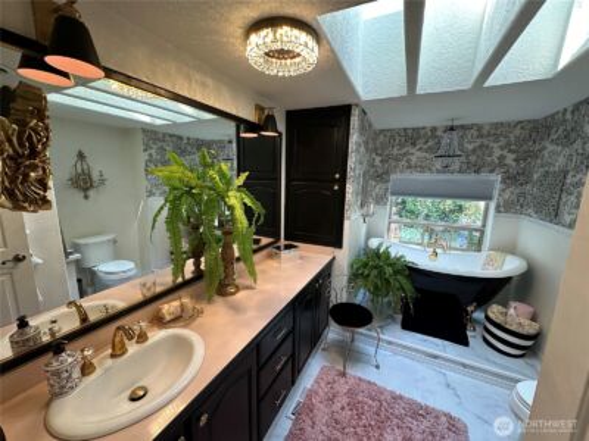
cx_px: 294
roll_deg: -1.2
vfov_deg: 85.7
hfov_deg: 102.1
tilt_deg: -9.8
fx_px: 238
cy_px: 220
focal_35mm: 14
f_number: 2.2
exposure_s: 1/120
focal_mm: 2.22
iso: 250
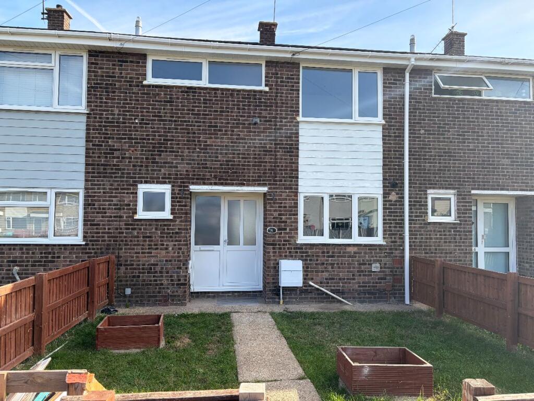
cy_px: 200
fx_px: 401
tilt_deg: +3.8
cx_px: 267
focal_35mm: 26
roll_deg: -0.2
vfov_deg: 53.1
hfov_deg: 67.3
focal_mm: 5.96
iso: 64
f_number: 1.6
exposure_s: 1/1287
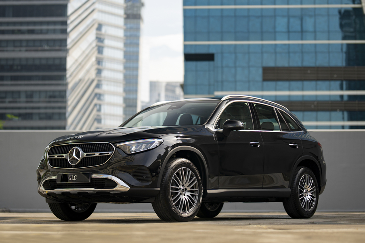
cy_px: 116
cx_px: 186
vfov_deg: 16.5
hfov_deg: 24.5
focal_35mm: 83
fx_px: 842
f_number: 1.2
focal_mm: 50
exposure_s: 1/1250
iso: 100
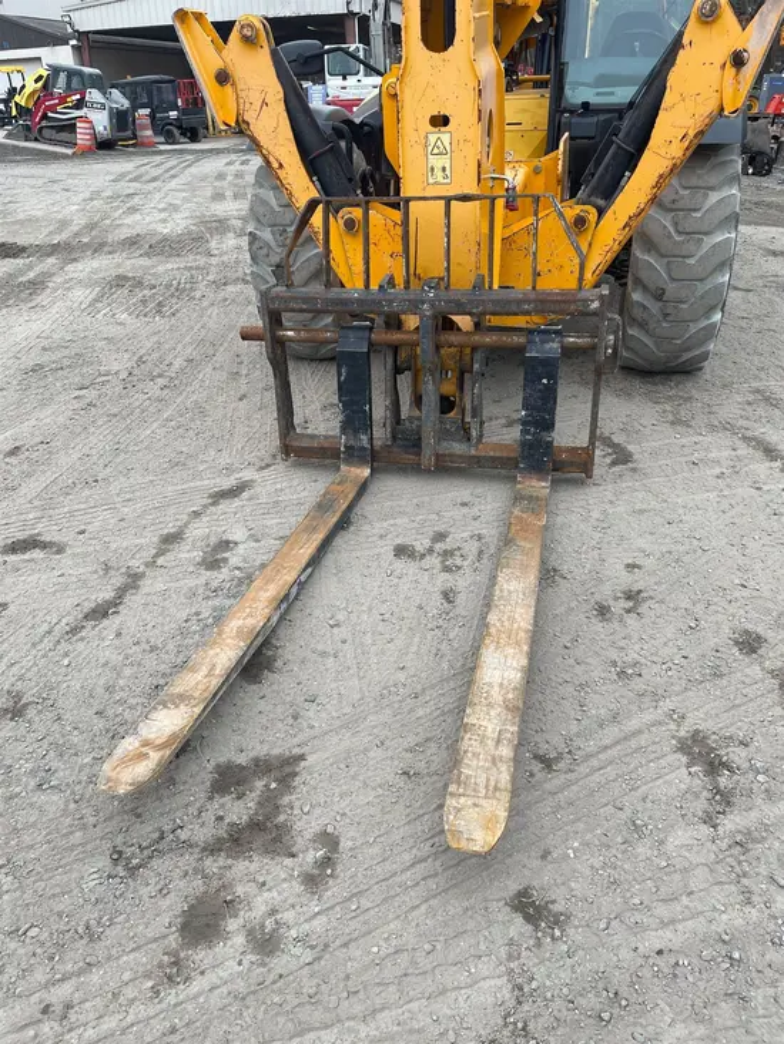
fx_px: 785
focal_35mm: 26
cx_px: 392
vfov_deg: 67.3
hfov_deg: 53.1
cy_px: 522
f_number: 1.6
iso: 32
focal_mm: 4.2
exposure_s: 1/384
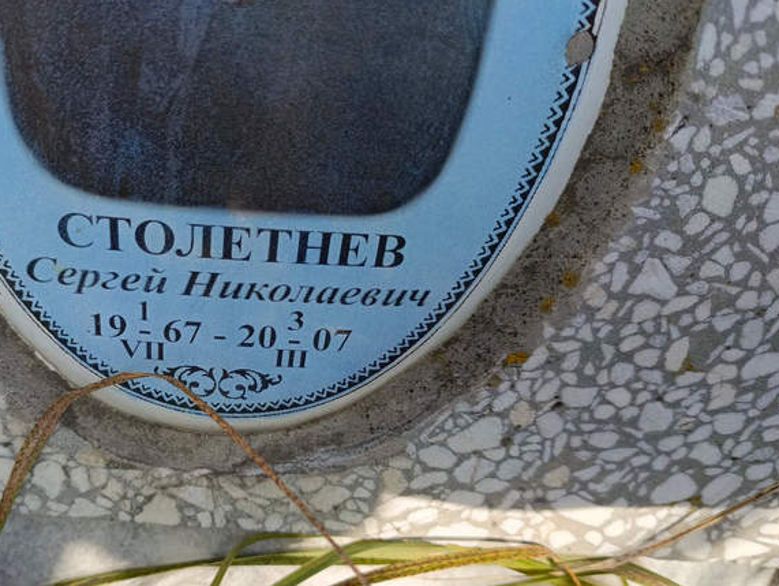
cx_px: 243
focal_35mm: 35
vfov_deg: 40.6
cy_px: 352
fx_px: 788
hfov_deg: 51.4
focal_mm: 4.76
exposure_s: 1/809
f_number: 1.69
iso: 113
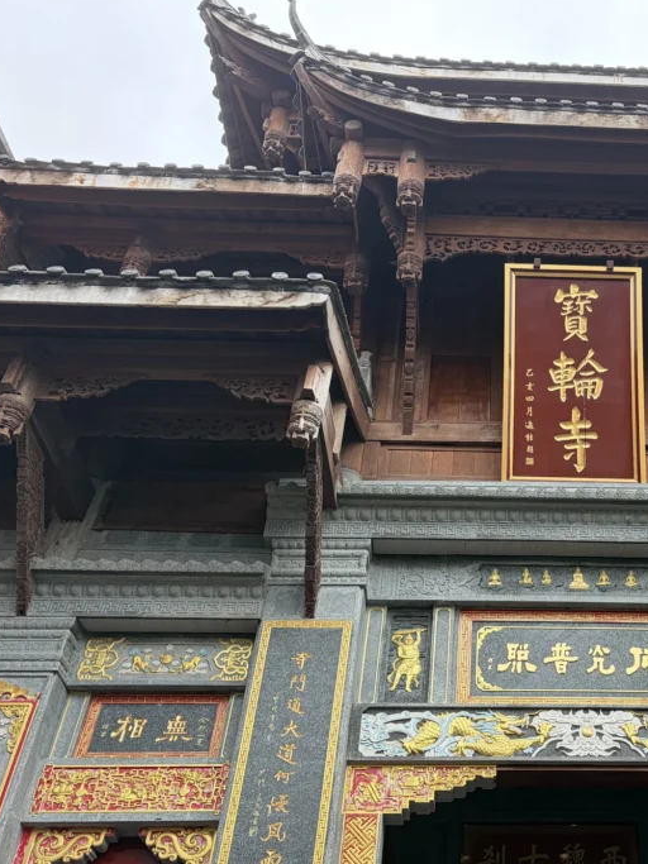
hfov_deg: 35.2
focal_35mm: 39
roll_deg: +1.7
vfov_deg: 47.8
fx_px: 974
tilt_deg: +42.6
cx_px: 553
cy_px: 459
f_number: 1.6
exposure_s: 1/336
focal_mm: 5.96
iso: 64
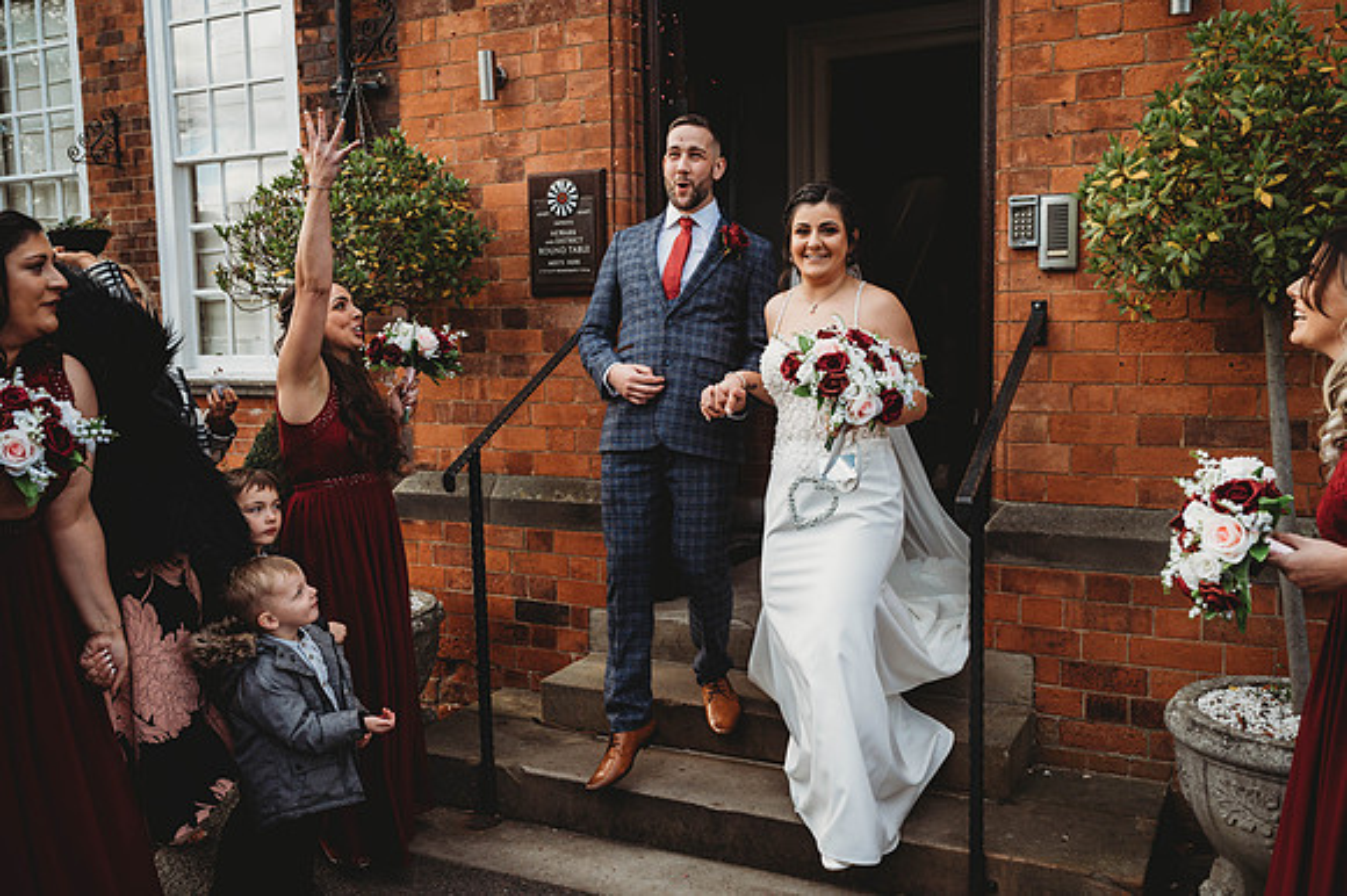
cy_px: 448
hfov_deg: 58.0
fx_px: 1215
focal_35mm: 32
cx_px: 674
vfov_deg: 40.5
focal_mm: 32.5
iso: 720
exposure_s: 1/800
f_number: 4.5
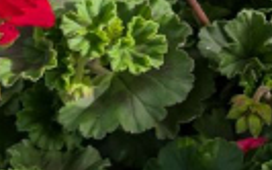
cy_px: -63
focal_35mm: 115
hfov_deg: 16.8
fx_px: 852
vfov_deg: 11.0
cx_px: 376
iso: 20
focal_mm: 6.9
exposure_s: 1/551
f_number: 1.68
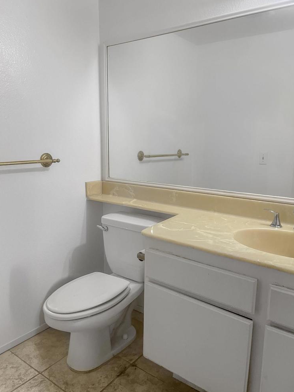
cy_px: 200
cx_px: 151
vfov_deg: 65.3
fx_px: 306
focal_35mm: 27
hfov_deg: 51.4
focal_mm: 4.2
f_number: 1.6
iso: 200
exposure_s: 1/60
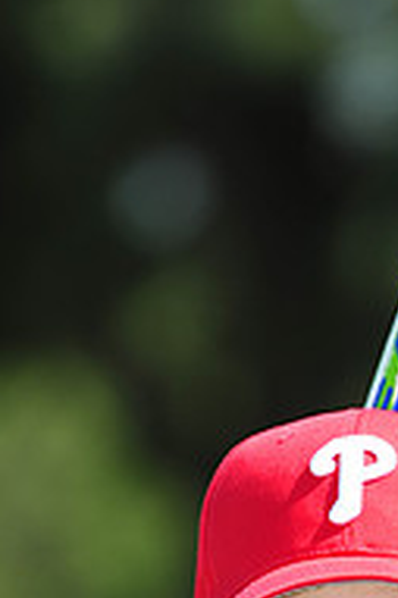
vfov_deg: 3.4
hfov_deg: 2.3
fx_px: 10067
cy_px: 833
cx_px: 345
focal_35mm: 606
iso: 200
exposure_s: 1/640
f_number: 4.5
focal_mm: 200
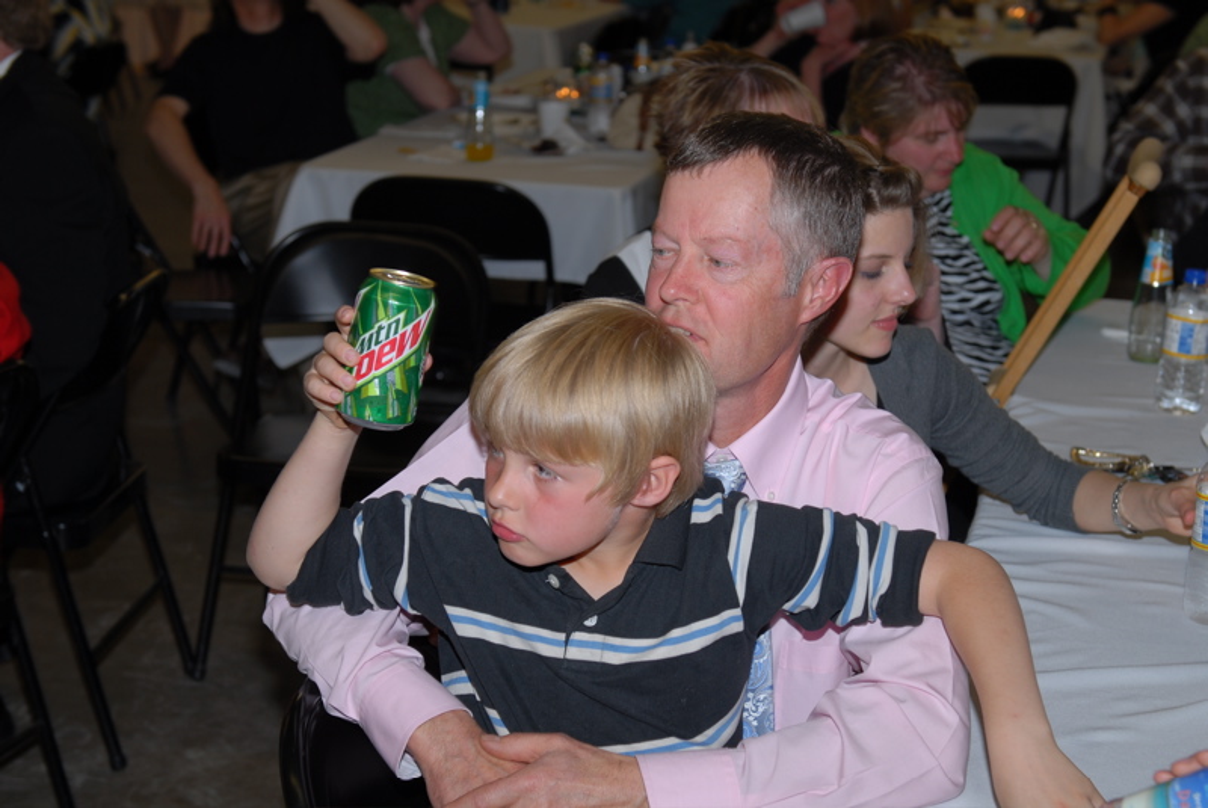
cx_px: 604
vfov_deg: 19.0
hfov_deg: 28.0
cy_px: 404
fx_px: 2418
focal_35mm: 72
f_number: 4
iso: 100
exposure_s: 1/60
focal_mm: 48
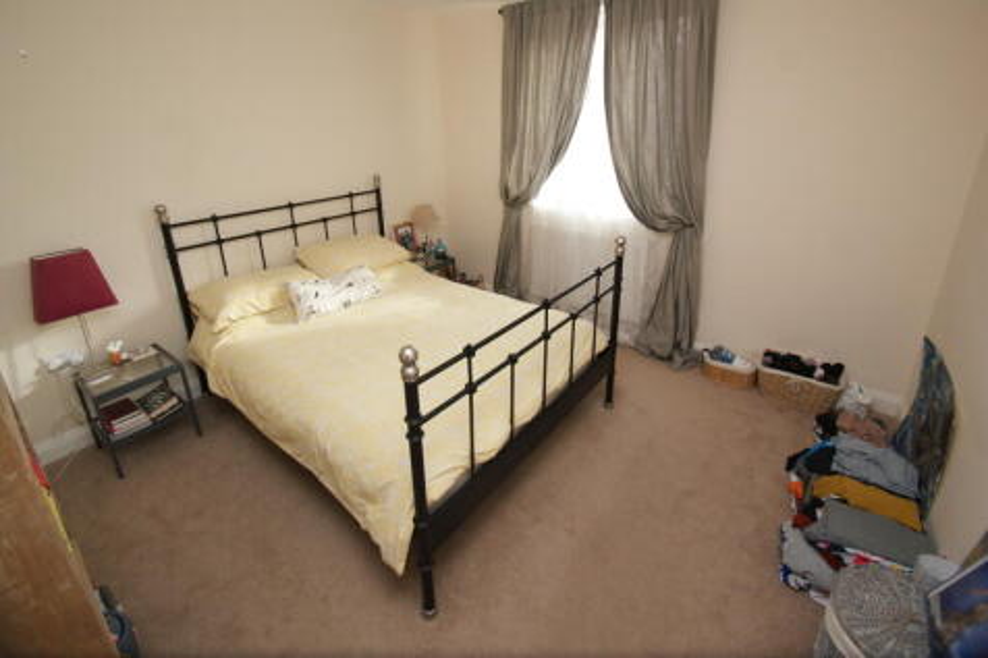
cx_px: 494
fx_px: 412
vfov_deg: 77.3
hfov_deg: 100.4
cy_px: 329
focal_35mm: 15
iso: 400
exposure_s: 1/60
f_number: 5.6
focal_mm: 10
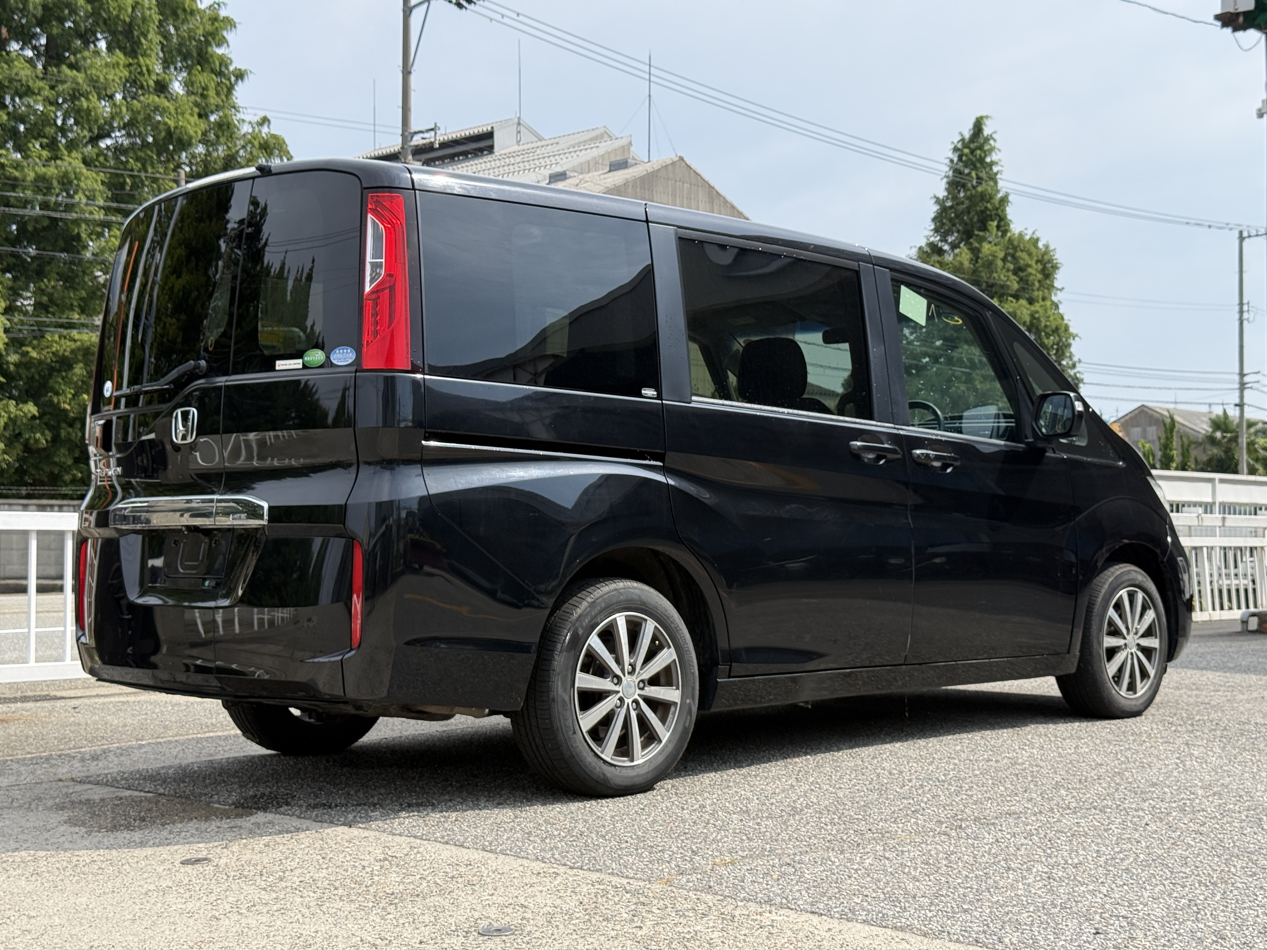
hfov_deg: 39.7
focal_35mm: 48
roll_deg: -0.4
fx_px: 1757
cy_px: 475
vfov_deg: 30.3
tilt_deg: +2.2
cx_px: 634
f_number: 1.78
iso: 80
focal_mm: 6.76
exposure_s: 1/3226
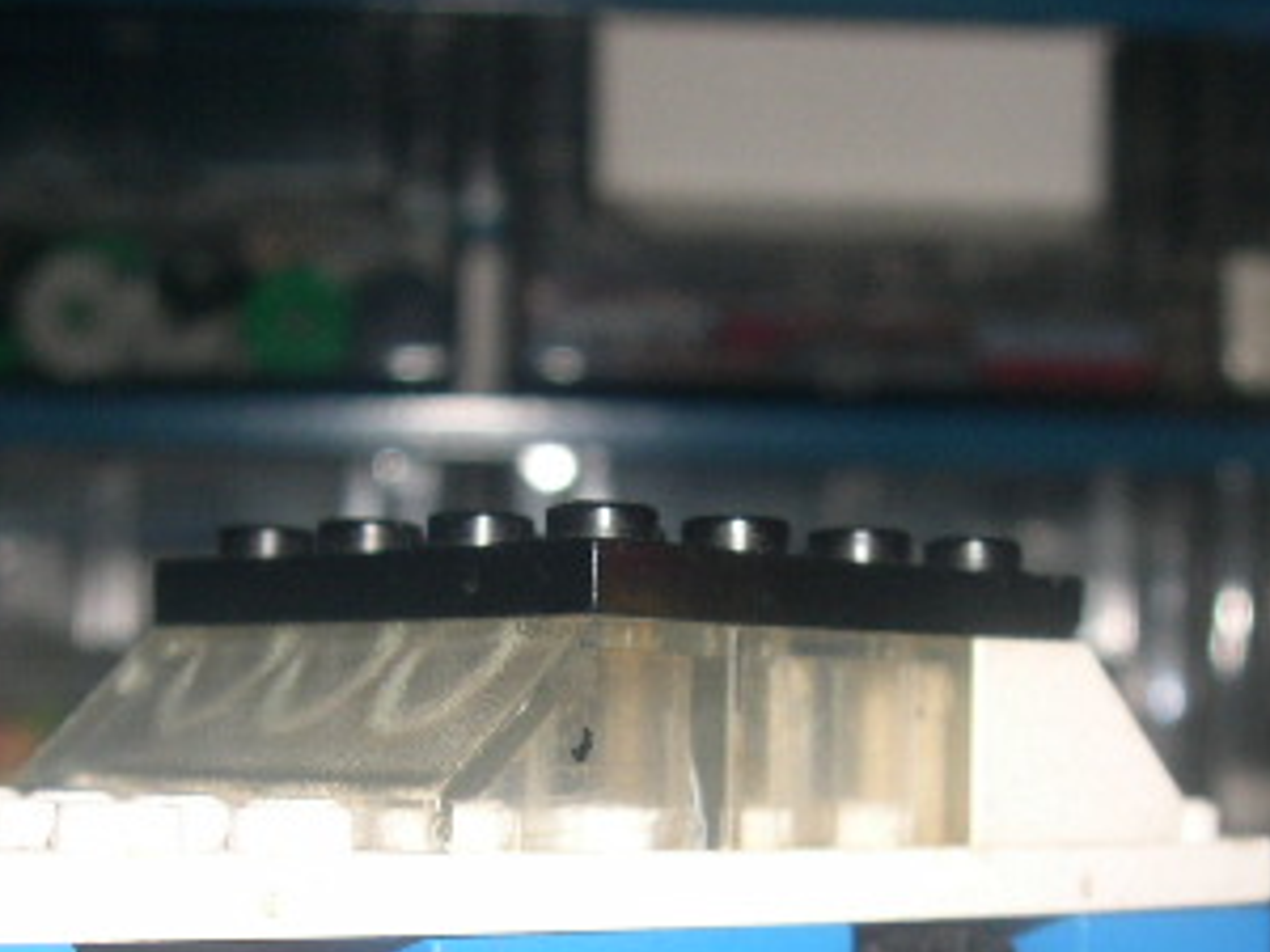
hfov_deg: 24.1
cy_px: 825
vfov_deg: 18.0
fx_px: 2972
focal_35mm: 81
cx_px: 639
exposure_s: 1/60
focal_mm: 8
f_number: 7.6
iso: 100
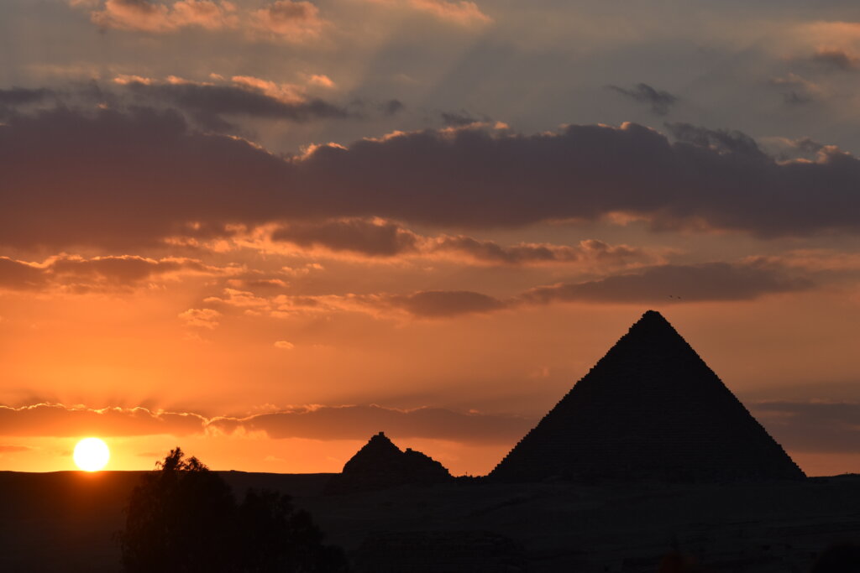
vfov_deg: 9.3
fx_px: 3512
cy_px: 286
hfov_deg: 14.0
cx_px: 430
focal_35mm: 147
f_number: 8
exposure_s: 1/1000
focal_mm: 98
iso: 200
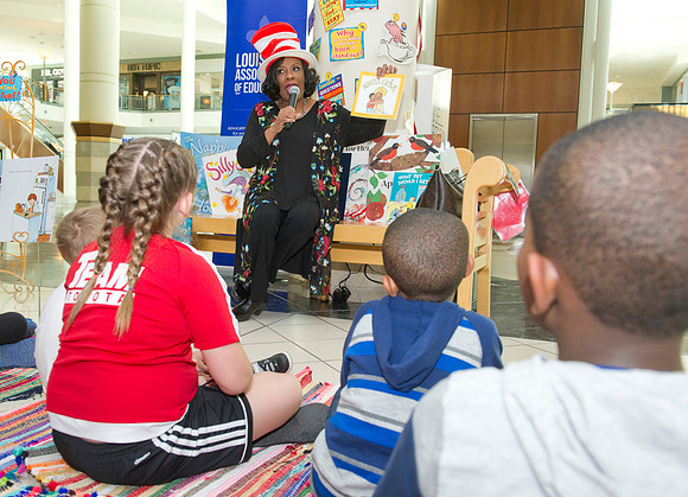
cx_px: 310
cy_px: 246
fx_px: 650
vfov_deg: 41.8
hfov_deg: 55.7
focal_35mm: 33
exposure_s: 1/250
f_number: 5.6
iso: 1250
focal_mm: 31
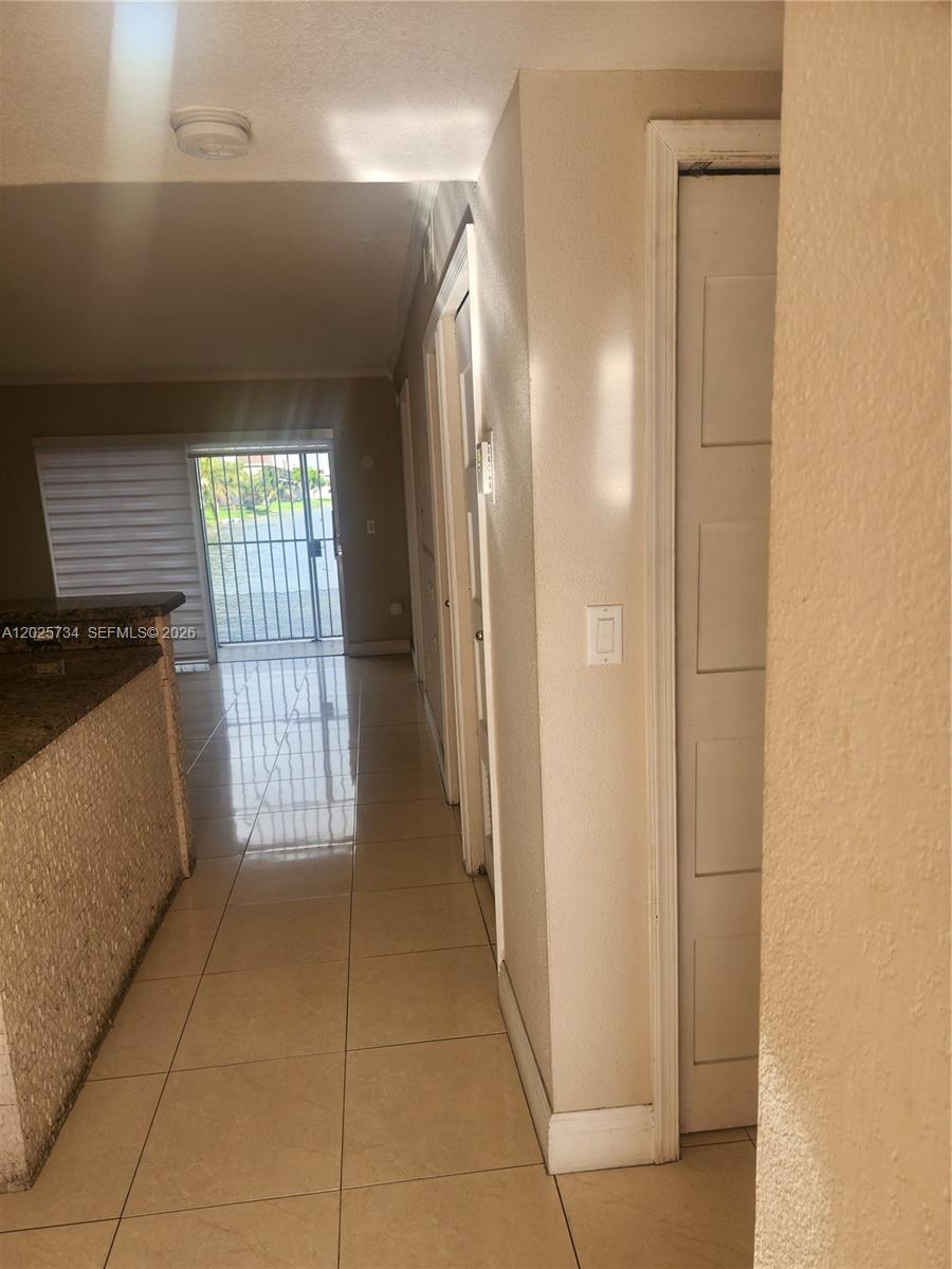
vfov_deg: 73.9
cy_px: 634
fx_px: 843
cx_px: 476
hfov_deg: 58.9
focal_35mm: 23
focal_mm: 6.4
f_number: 1.8
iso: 25
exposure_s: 1/180
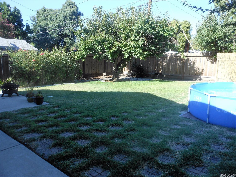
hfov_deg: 63.5
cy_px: 88
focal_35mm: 28
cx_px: 118
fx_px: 191
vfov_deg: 49.7
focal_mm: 5
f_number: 3.7
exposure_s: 1/200
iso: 80
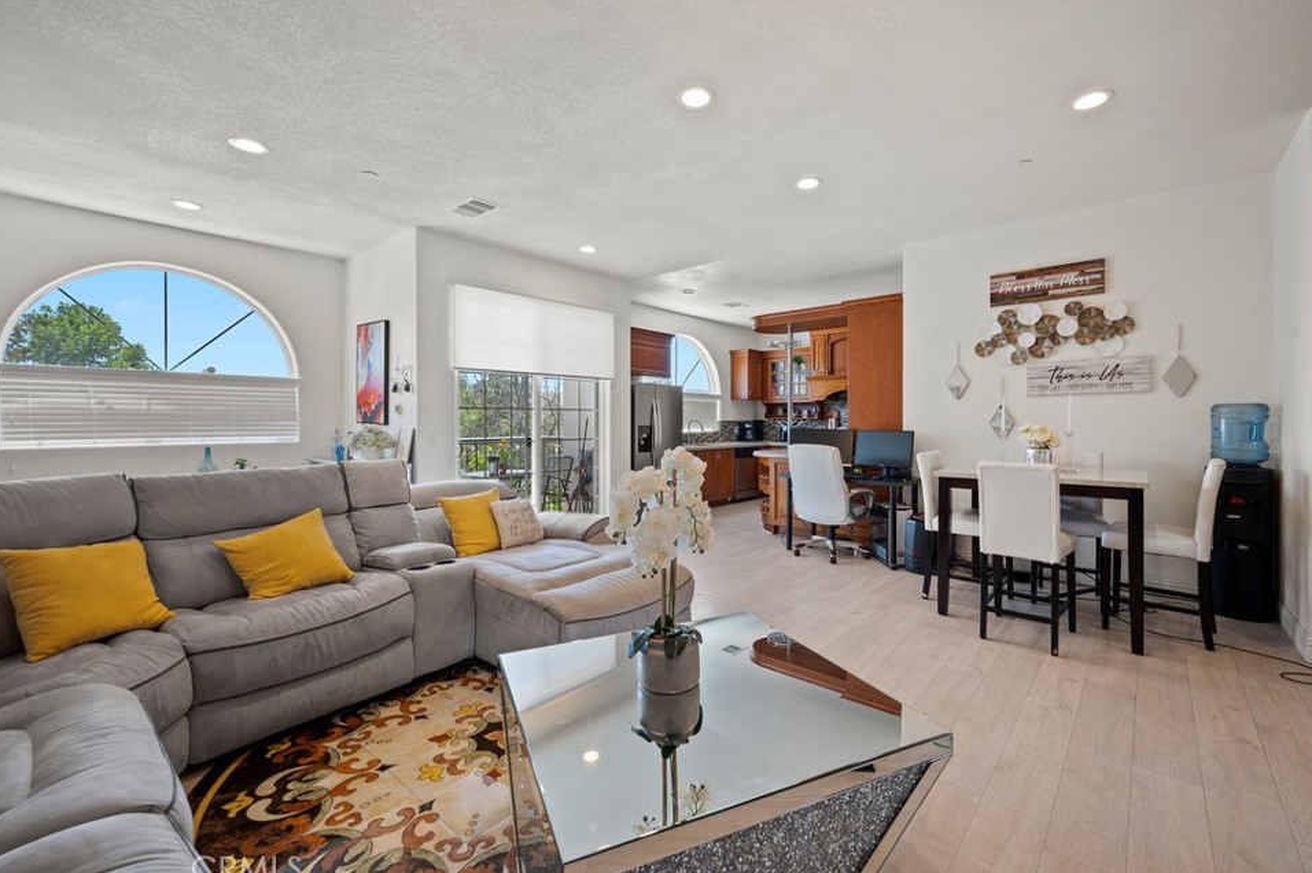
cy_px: 421
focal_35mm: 15
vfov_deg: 77.2
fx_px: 546
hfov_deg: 100.4
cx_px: 686
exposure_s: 1/3
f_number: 8
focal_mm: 14
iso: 100
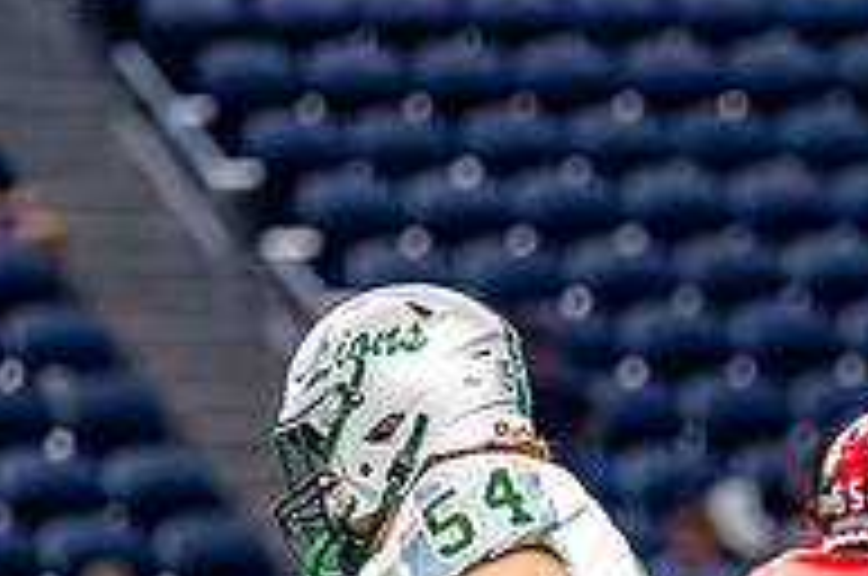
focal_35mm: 699
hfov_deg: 3.0
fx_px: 16826
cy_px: 931
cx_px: 894
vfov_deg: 2.0
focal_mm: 152
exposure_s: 1/1600
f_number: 2.8
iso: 5000
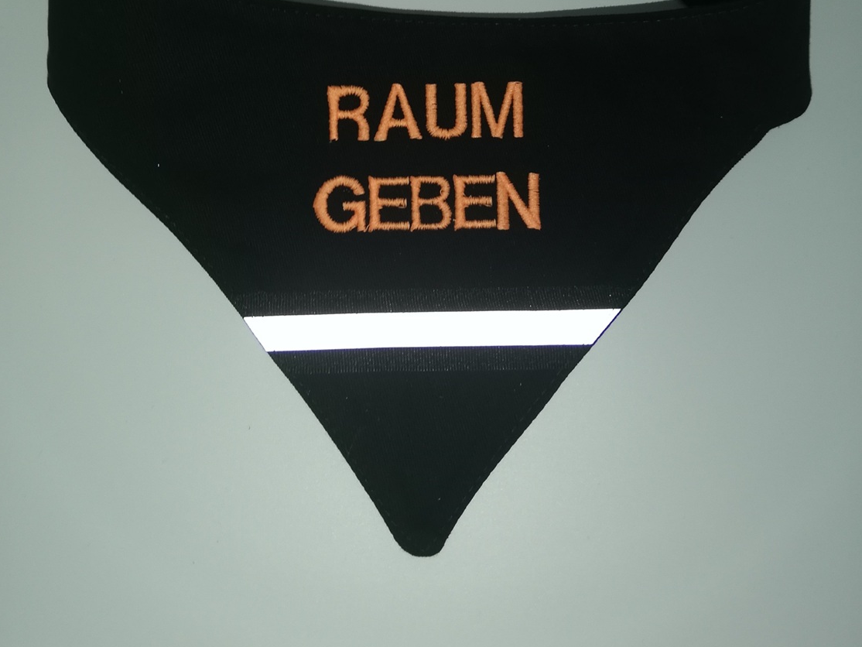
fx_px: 872
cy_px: 117
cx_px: 428
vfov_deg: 38.9
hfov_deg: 52.6
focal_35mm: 35
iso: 64
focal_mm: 3.81
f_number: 2.2
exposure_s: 1/50
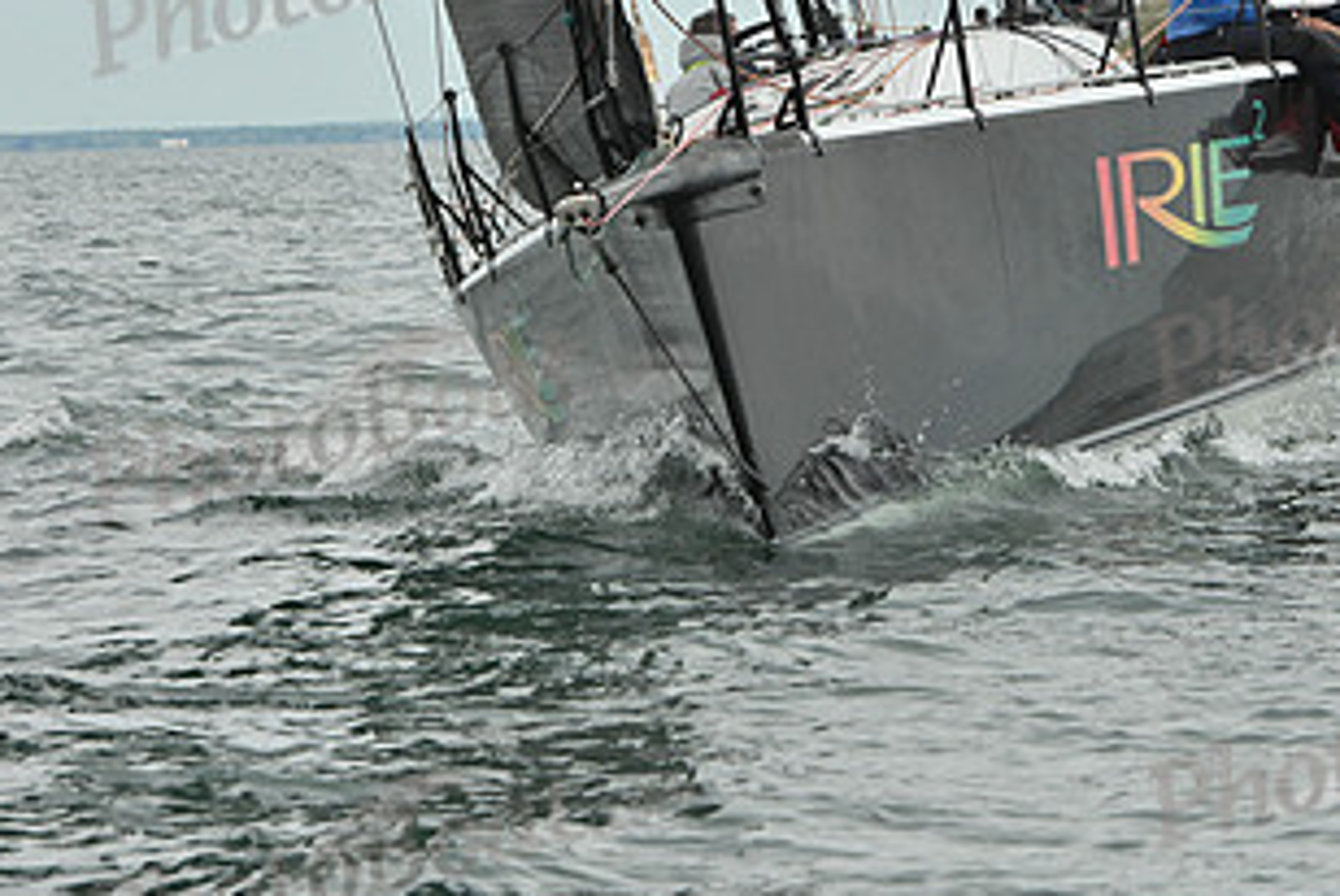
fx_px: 11214
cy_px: 128
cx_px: 927
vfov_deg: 4.6
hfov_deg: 6.8
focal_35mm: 301
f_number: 9
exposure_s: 1/1250
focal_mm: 160
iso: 320
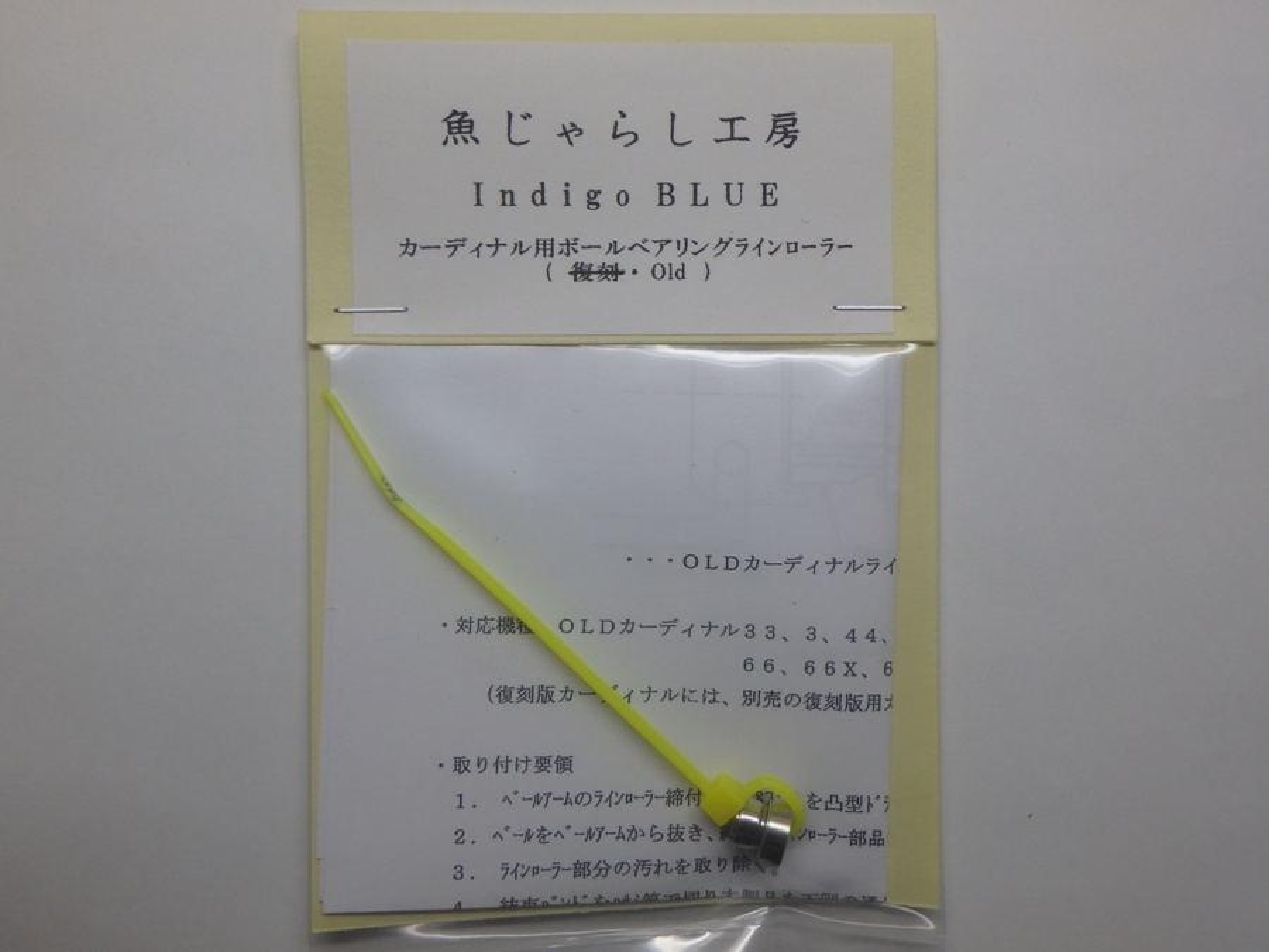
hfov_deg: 61.7
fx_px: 1063
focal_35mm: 29
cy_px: 476
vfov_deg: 48.2
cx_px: 634
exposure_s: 1/80
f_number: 4.6
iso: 125
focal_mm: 5.2
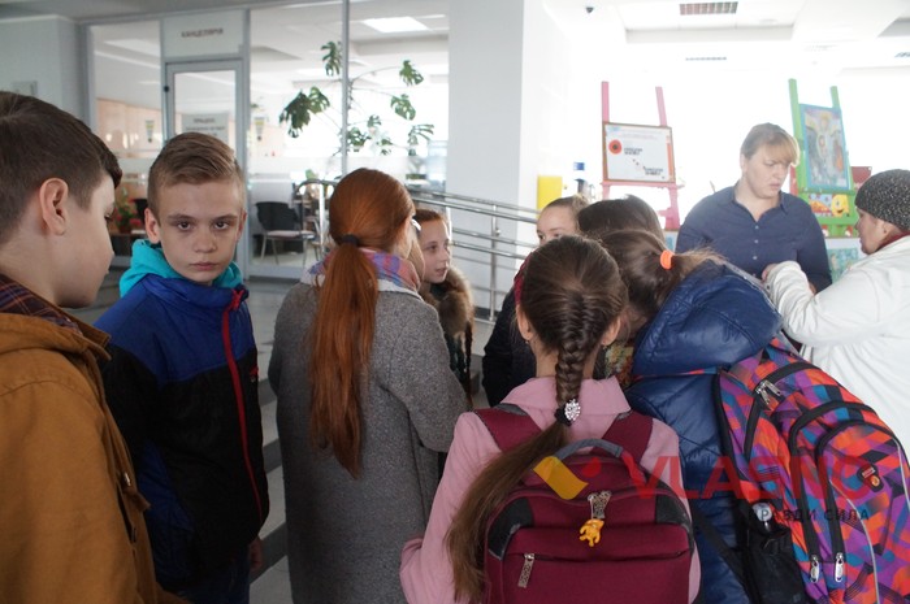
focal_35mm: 30
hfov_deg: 62.0
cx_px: 455
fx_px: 757
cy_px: 302
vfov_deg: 43.5
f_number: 4
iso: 2000
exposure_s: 1/160
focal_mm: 20
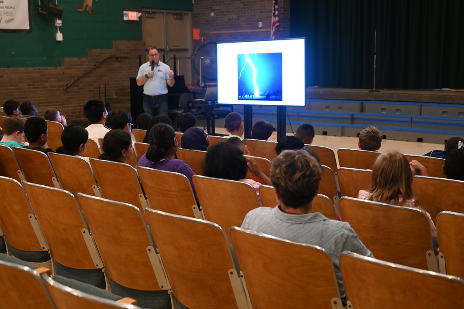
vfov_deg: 28.6
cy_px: 154
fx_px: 605
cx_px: 232
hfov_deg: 41.9
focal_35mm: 47
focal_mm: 47
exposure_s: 1/60
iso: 3600
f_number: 4
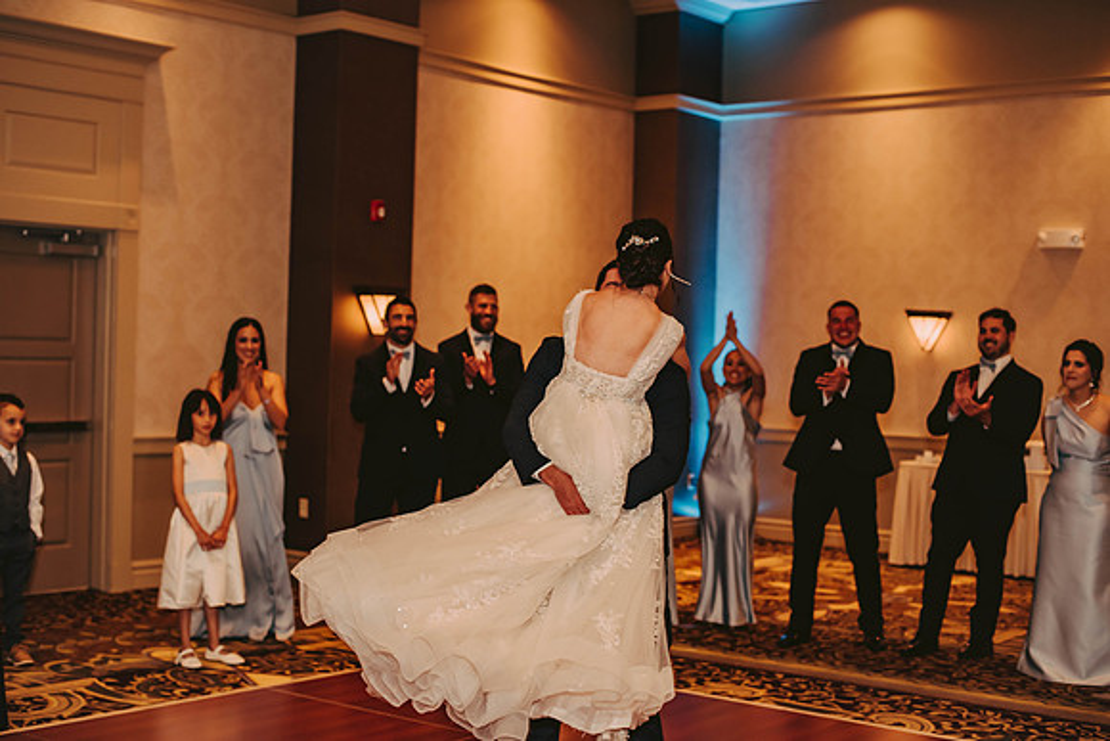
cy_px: 370
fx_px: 1542
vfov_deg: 27.0
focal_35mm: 50
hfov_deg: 39.6
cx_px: 555
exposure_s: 1/125
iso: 800
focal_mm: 50
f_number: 2.5
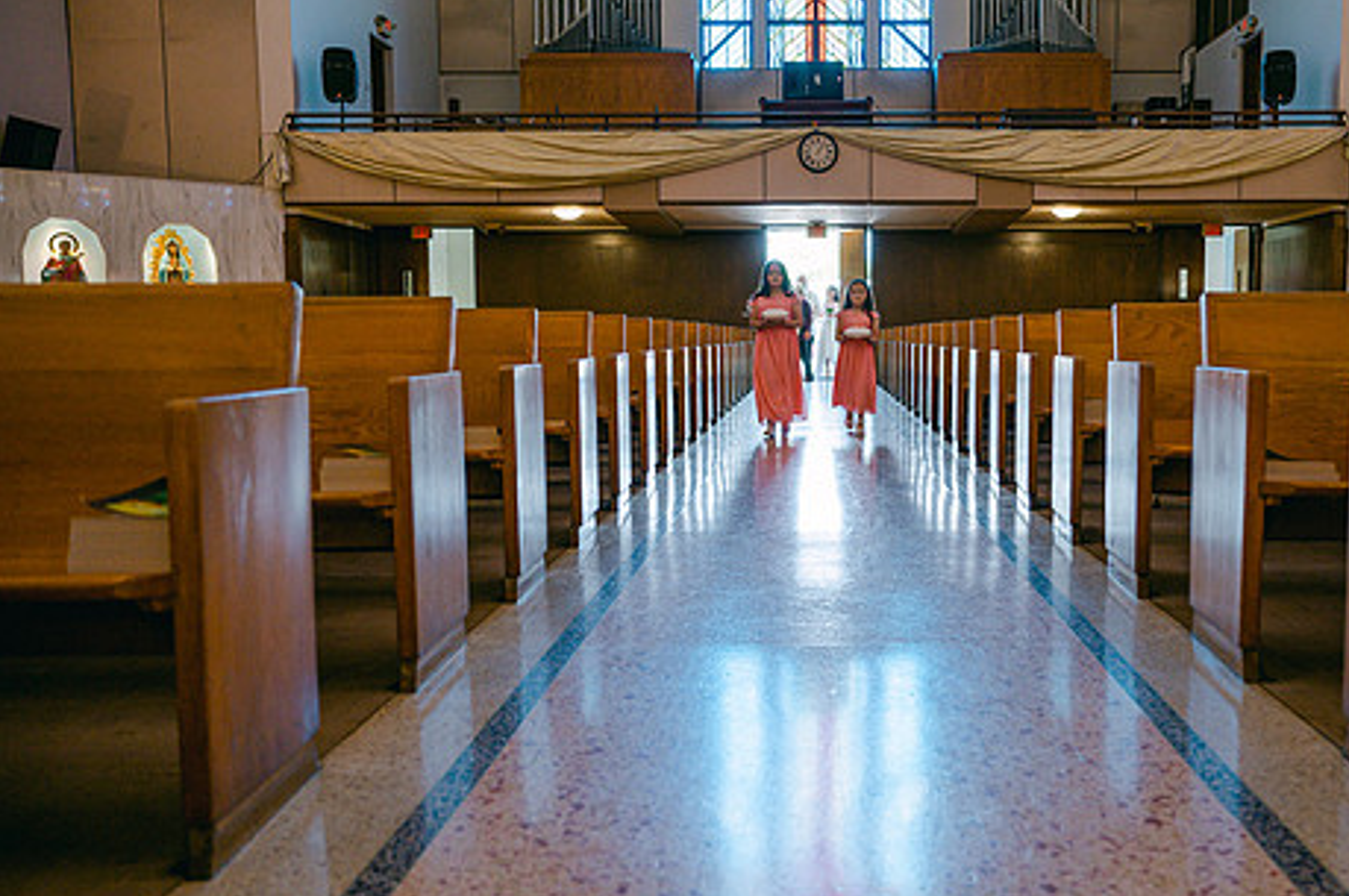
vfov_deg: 42.2
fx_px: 1160
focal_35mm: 31
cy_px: 444
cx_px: 826
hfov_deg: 59.7
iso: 280
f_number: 2.8
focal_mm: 24
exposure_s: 1/125
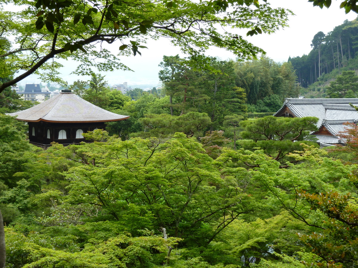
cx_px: 179
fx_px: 652
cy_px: 134
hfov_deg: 30.7
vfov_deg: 23.3
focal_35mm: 63
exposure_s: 1/80
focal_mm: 10.3
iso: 80
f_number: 4
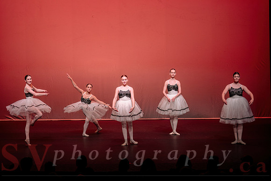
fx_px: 714
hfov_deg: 21.5
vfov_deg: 14.4
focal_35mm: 95
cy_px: 81
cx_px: 122
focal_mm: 86
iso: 1000
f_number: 2.8
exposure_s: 1/400
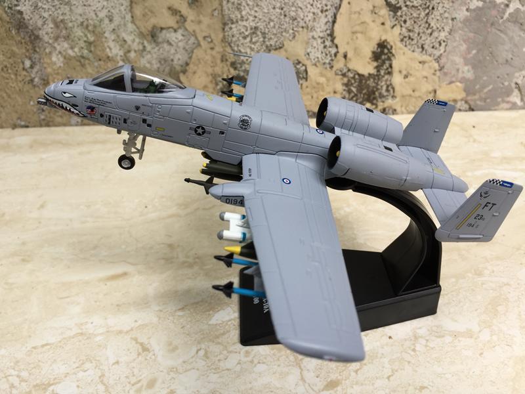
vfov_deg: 48.2
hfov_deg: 61.7
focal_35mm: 29
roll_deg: +2.7
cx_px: 262
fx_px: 440
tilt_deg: -38.7
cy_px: 197
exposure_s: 1/278
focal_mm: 4.15
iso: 32
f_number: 2.2
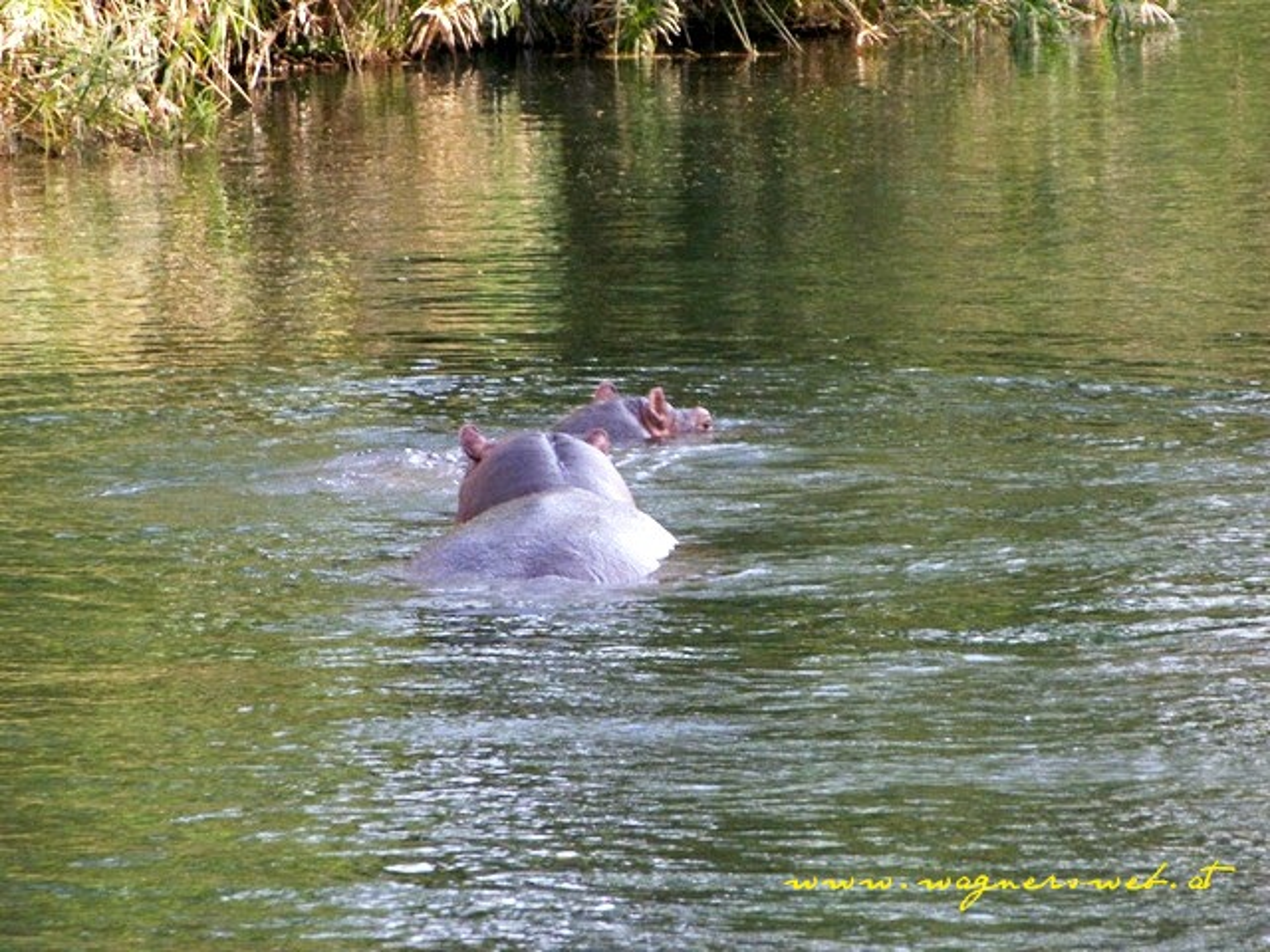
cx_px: 635
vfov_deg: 3.5
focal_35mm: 420
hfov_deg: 4.7
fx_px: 15409
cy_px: 476
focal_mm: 104.7
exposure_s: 1/250
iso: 160
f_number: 4.6
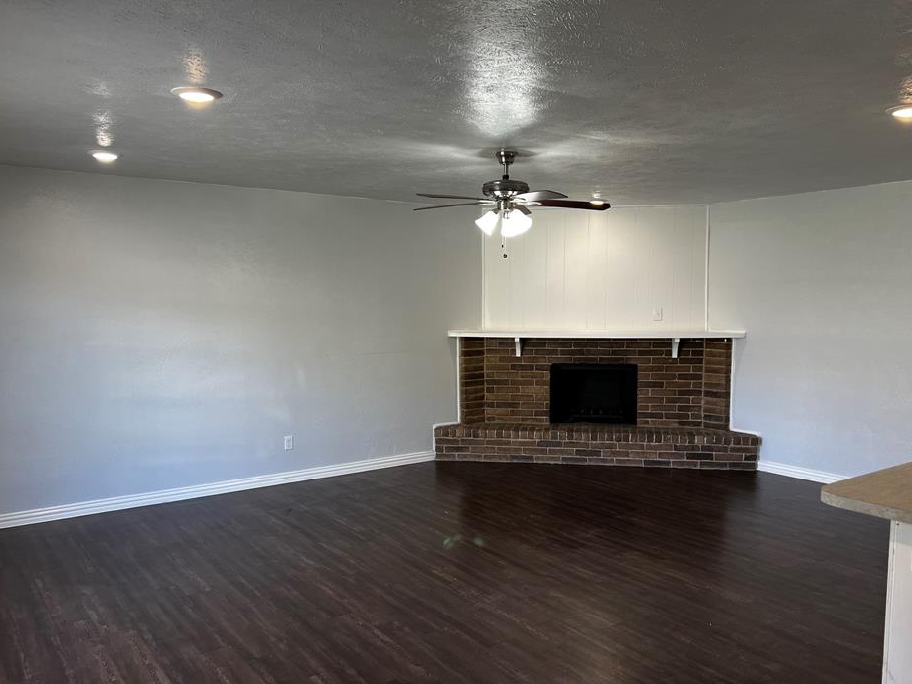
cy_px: 374
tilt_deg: -6.6
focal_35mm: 29
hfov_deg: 61.6
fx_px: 764
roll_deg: +0.5
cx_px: 482
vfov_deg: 48.2
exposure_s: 1/120
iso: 100
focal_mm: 5.7
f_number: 1.5
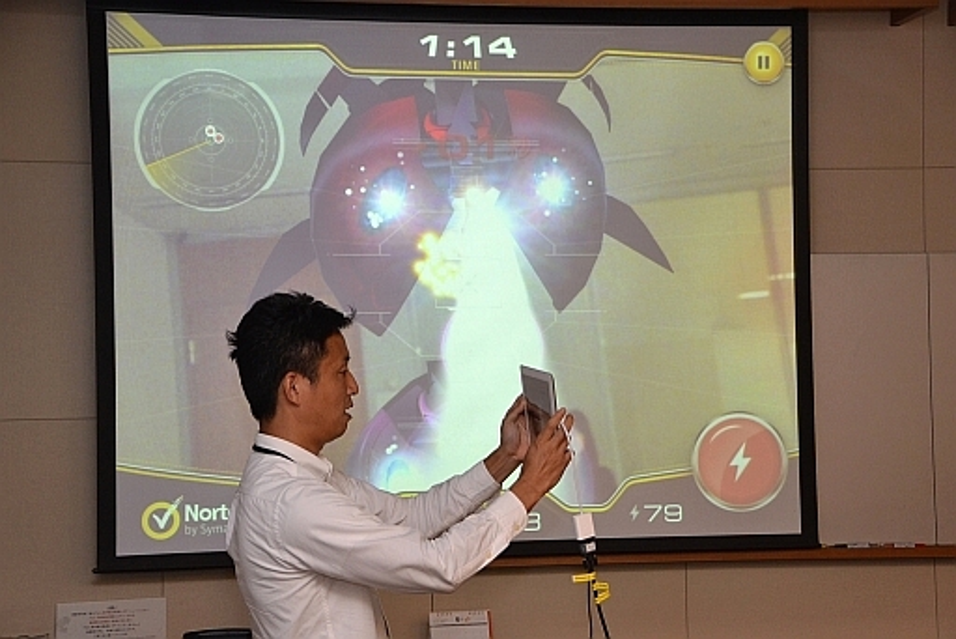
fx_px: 1913
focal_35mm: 72
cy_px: 320
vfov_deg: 19.0
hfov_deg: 28.1
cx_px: 478
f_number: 4.5
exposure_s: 1/60
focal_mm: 48
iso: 1250
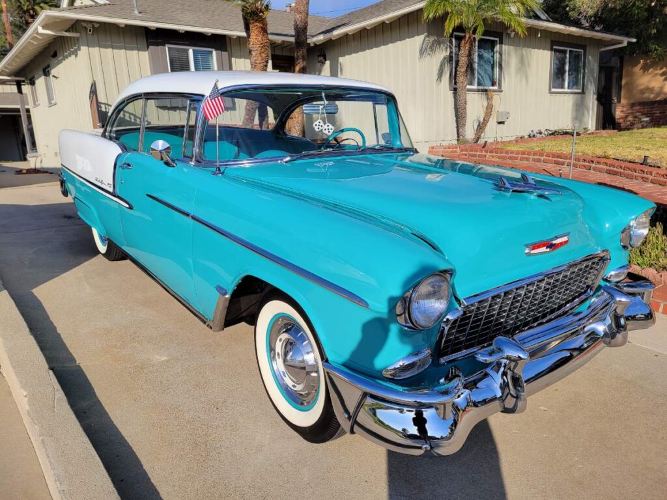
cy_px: 250
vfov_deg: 53.1
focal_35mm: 26
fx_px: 501
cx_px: 334
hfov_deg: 67.3
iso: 40
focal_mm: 5.4
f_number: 1.8
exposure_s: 1/2094
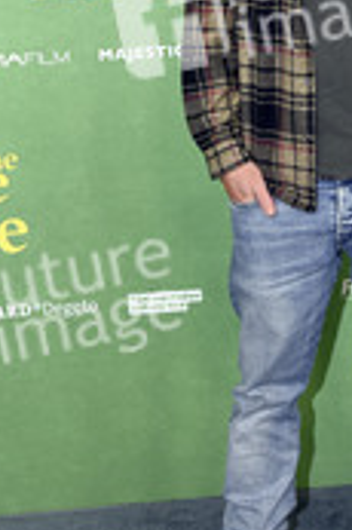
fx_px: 1190
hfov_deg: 16.5
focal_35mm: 81
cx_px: 358
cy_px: 159
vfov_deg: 24.9
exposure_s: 1/125
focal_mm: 35
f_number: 6.3
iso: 500
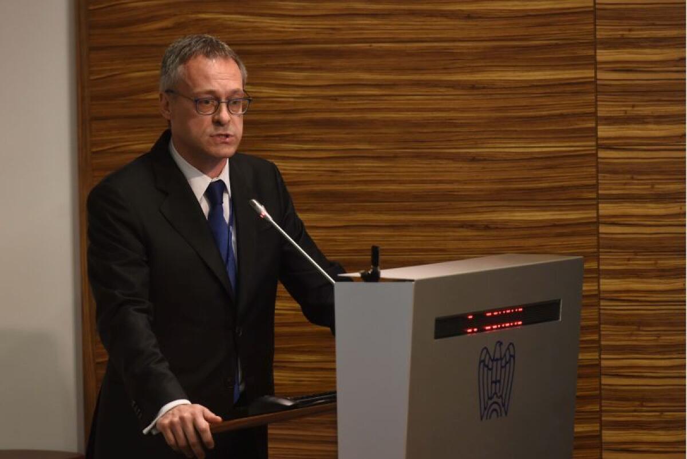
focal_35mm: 200
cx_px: 344
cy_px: 230
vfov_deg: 6.9
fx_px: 3818
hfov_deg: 10.3
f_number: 3.5
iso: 1600
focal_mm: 200
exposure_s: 1/160
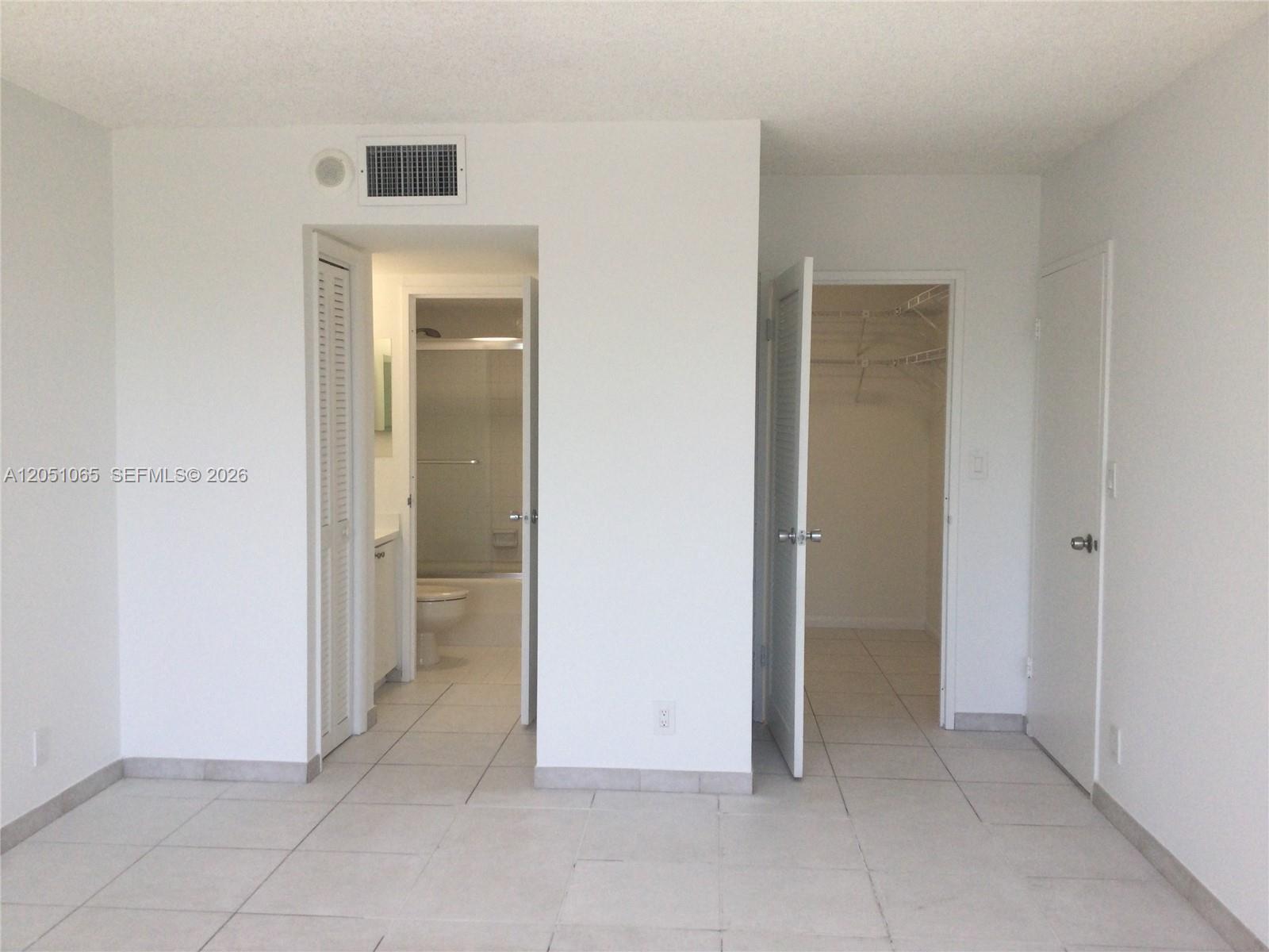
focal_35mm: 31
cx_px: 634
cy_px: 476
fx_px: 1136
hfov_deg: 58.4
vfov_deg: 45.4
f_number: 2.4
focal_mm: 3.3
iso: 40
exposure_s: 1/120
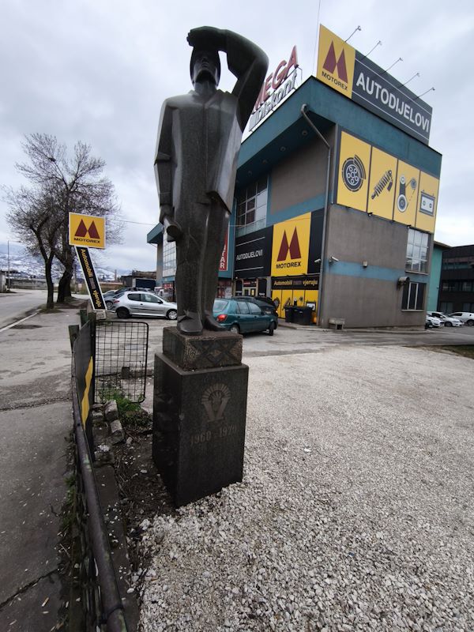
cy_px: 316
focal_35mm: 15
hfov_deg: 81.7
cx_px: 237
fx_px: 274
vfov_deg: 98.2
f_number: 2.2
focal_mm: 1.91
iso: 50
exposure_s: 1/174
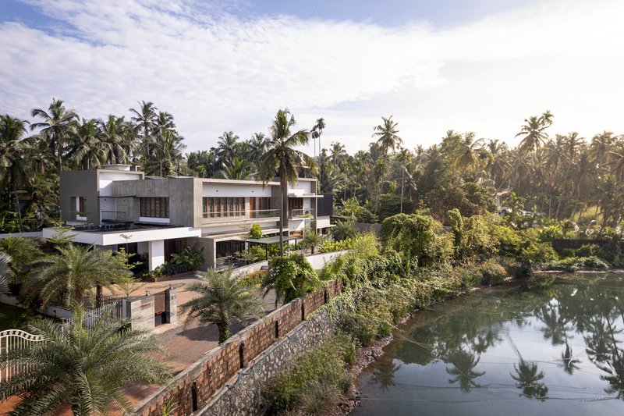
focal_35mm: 22
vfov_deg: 57.2
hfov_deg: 78.6
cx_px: 312
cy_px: 208
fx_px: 381
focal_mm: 8.38
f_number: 2.8
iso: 100
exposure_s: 1/60
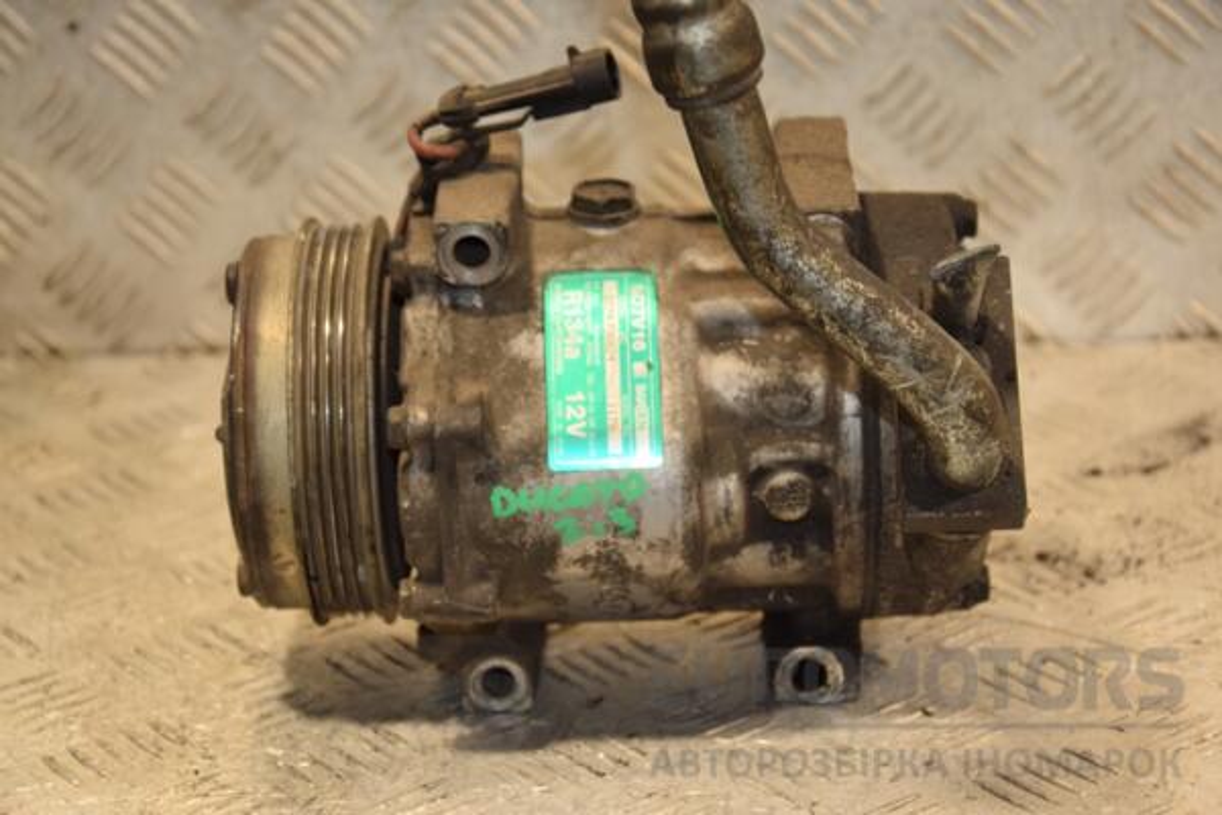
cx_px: 611
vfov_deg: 14.7
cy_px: 408
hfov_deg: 21.9
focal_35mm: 93
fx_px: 3157
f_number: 5.3
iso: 800
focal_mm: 62
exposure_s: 1/160
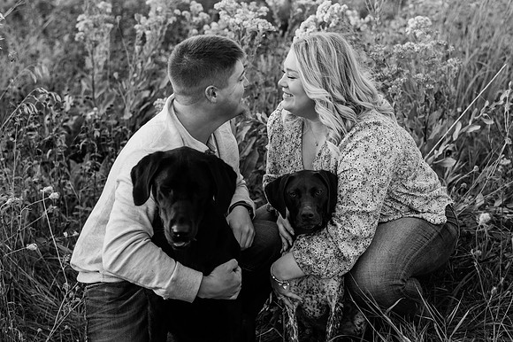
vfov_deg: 23.4
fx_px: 826
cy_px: 171
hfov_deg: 34.5
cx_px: 256
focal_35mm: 58
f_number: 3.5
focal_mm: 58
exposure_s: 1/400
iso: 250
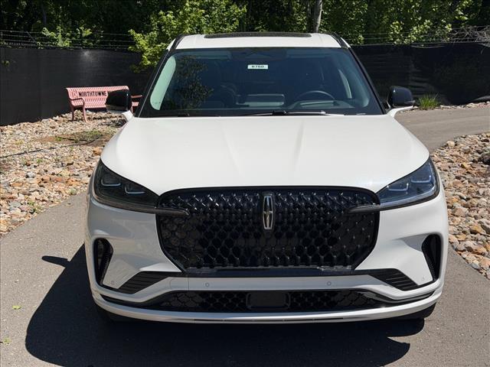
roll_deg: -1.6
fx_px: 679
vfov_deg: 30.3
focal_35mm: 48
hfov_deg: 39.7
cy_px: 184
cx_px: 245
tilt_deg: -10.5
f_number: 1.78
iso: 64
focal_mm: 6.76
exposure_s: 1/8772
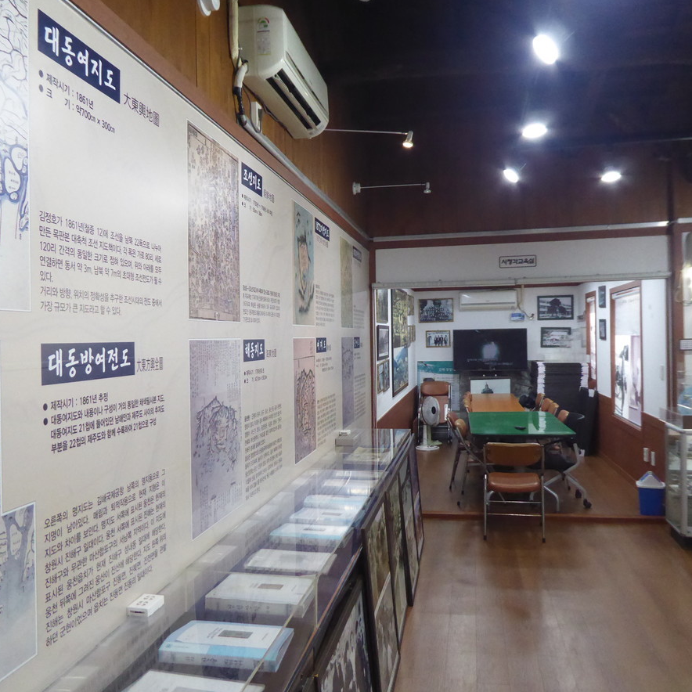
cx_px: 326
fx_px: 679
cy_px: 344
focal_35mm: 30
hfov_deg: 54.0
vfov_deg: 54.0
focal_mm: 4.3
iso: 800
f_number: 3.3
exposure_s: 1/100
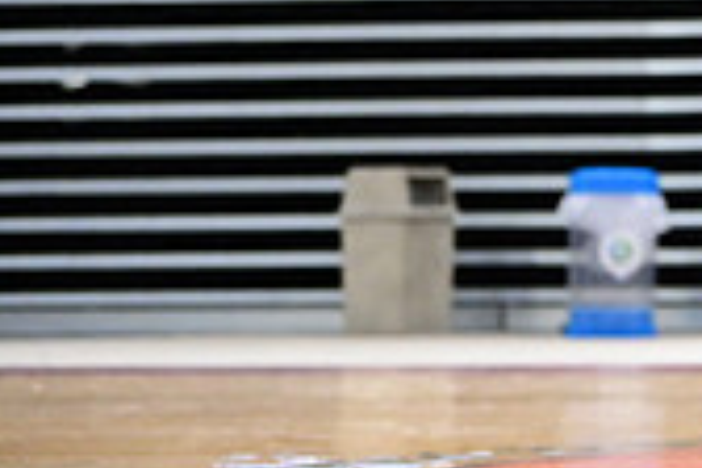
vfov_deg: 5.7
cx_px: 1208
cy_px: -146
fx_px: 4699
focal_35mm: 241
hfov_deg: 8.3
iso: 6400
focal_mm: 70
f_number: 3.2
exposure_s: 1/1000
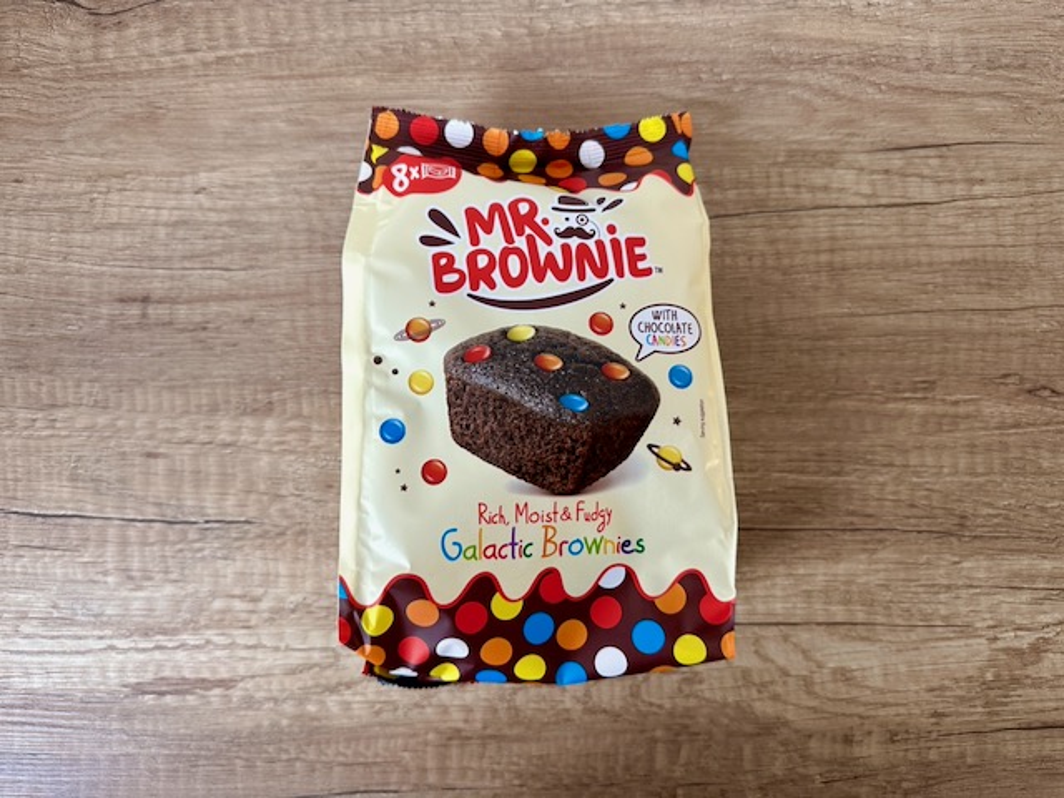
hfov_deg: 71.6
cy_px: 399
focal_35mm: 24
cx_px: 532
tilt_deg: -88.8
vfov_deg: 56.8
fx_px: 738
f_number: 1.78
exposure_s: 1/119
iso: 250
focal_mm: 6.86
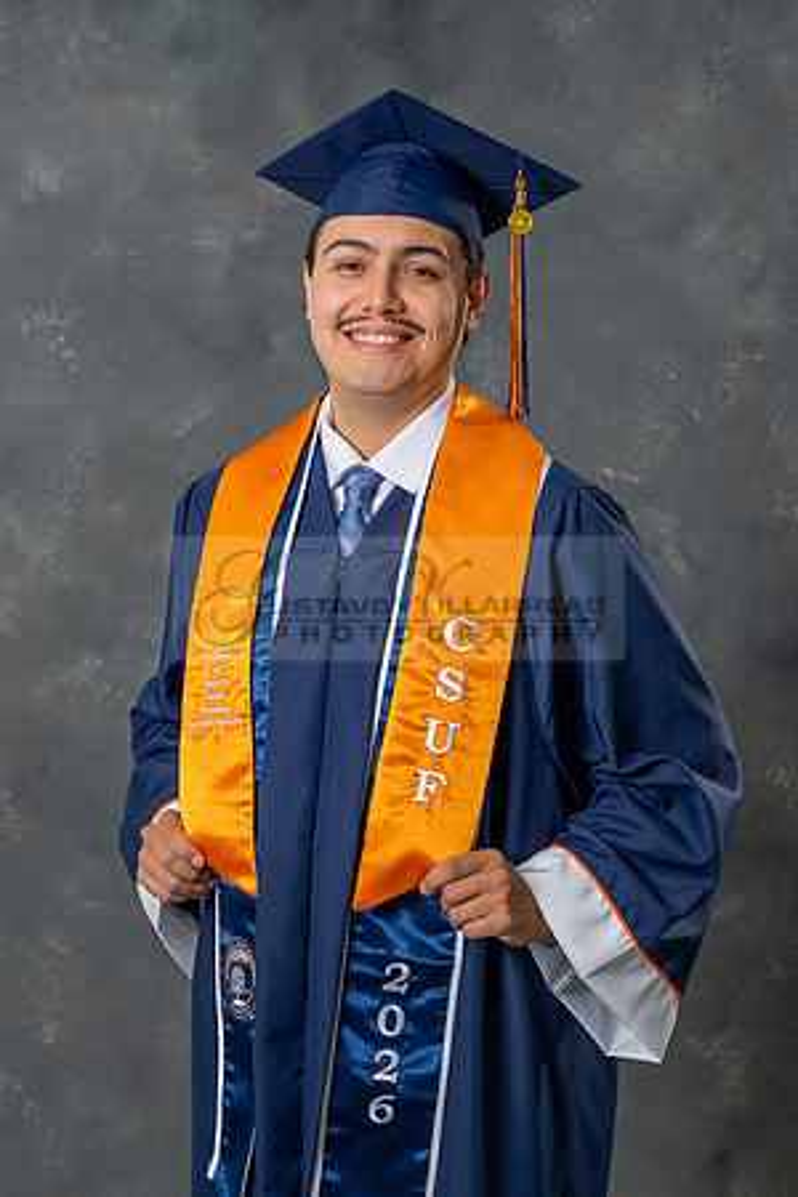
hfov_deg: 15.0
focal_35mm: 91
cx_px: 386
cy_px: 571
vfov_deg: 22.3
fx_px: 3035
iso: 200
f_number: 3.5
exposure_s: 1/200
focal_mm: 55
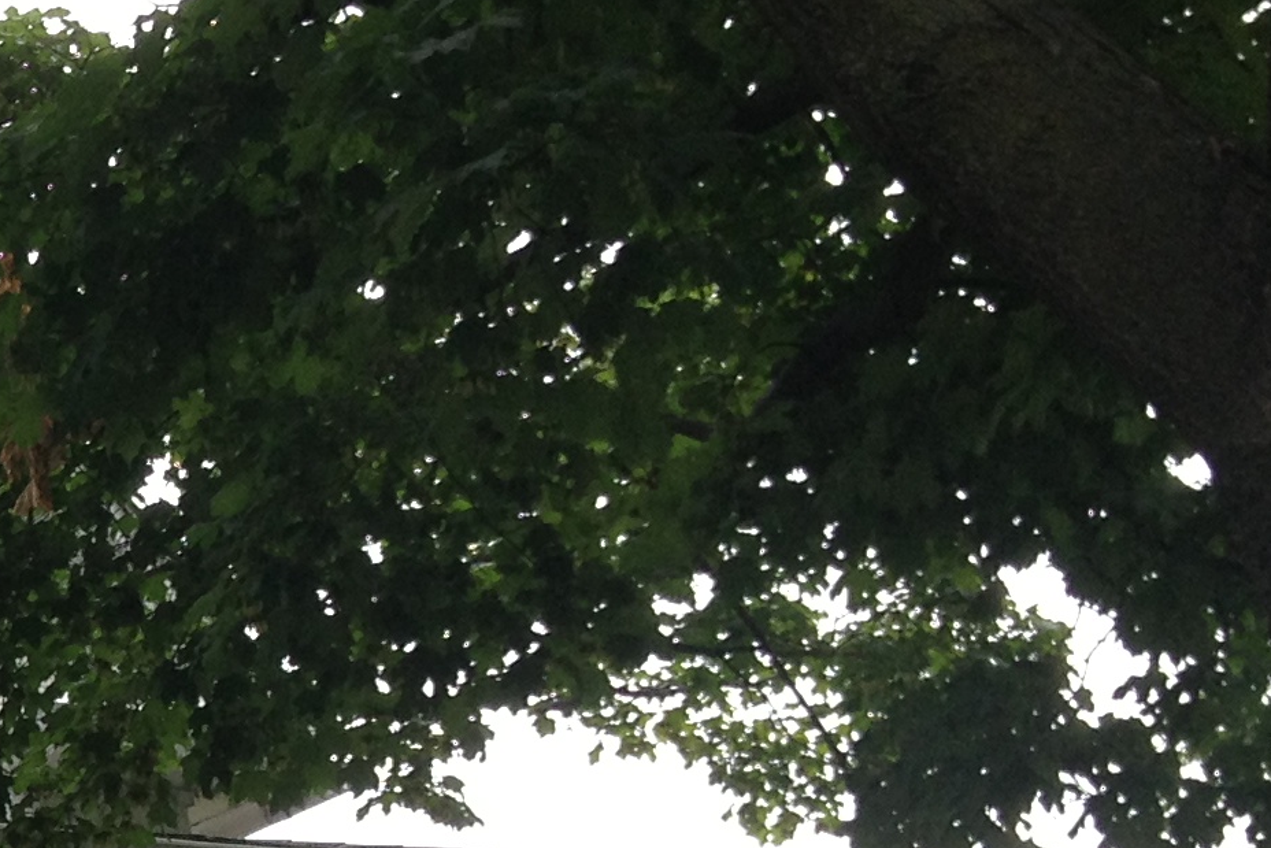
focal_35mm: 128
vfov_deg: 10.5
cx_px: -705
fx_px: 4520
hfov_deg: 14.7
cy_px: 1027
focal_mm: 4.28
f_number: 2.4
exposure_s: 1/127
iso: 50
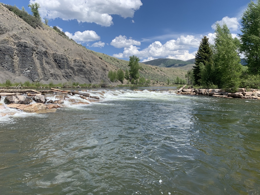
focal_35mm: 26
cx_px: 130
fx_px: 195
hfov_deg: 67.3
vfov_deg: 53.1
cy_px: 98
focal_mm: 4.25
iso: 25
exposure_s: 1/2364
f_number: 1.8
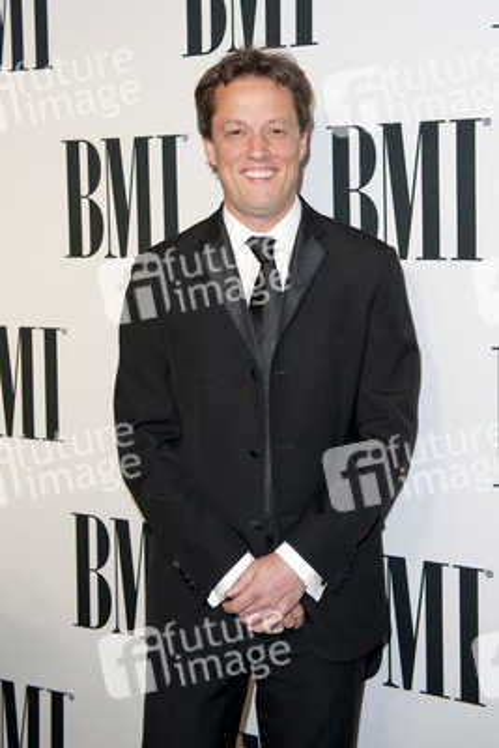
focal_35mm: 44
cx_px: 250
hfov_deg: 30.5
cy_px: 374
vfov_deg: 44.5
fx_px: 914
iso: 500
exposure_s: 1/400
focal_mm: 44
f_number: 4
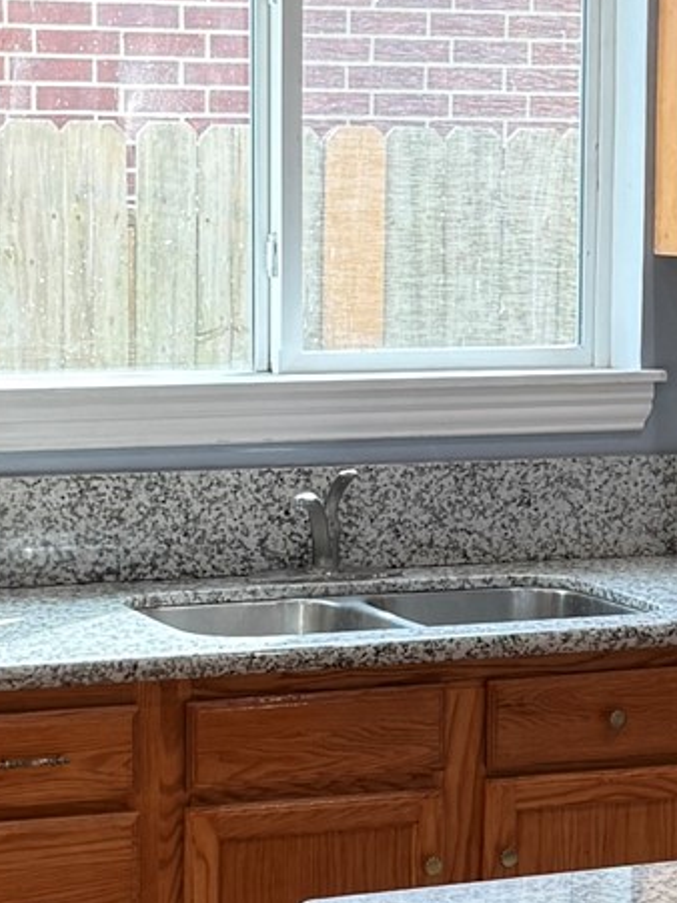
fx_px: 2844
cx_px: 326
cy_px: 563
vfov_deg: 18.0
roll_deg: -1.2
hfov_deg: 13.6
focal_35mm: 109
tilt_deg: -7.4
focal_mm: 6.76
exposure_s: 1/120
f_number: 1.78
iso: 100
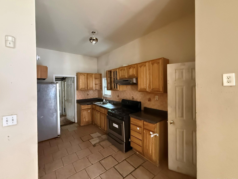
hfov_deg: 98.1
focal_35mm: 15
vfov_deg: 81.7
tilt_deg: +0.9
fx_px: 103
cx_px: 115
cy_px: 87
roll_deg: +1.1
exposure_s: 1/60
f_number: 2.2
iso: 1250
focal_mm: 2.22
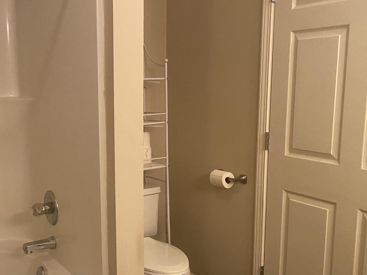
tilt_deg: -10.3
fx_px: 435
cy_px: 158
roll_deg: +0.6
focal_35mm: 41
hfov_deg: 44.9
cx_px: 114
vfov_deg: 35.1
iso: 500
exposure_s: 1/60
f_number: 1.8
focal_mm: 4.25
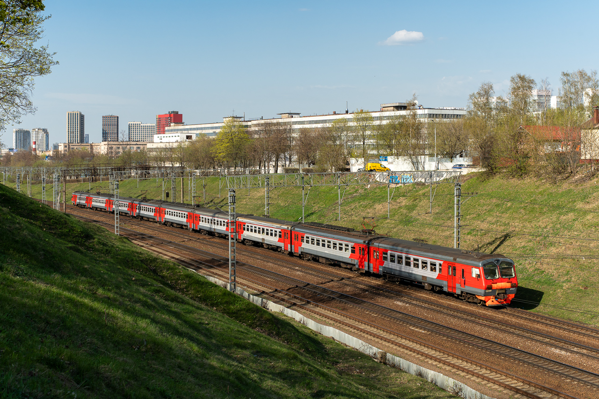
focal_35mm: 50
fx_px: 832
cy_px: 200
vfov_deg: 27.0
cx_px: 300
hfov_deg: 39.6
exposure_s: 1/640
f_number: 8
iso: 250
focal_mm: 50
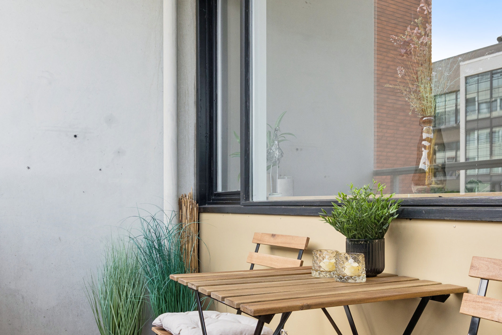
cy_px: 210
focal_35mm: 36
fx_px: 496
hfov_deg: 53.5
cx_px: 291
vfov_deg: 37.1
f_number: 7.1
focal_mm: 14.9
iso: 400
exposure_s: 1/160
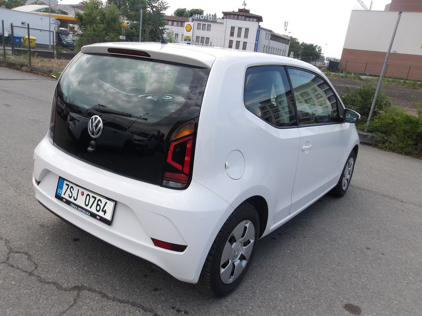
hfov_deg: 65.3
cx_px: 211
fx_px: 329
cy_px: 158
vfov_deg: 51.4
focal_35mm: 27
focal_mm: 4.9
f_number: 3
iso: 100
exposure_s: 1/745
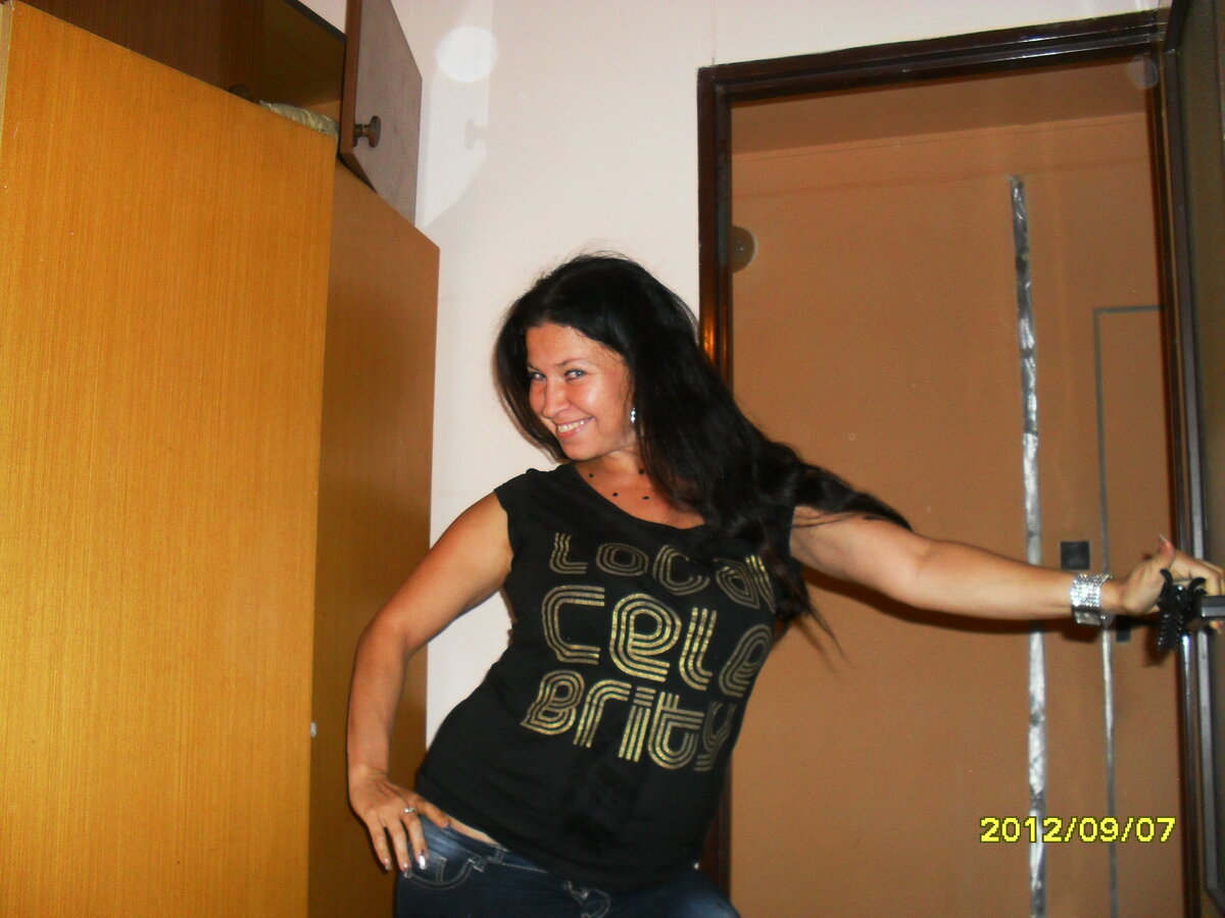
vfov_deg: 40.7
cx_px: 612
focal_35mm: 35
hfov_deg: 52.6
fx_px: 1239
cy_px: 459
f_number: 3.2
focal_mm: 6.3
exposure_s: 1/45
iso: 200
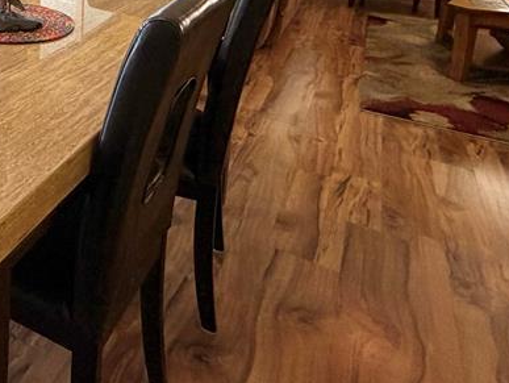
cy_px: -36
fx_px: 545
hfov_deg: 41.0
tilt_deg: -9.5
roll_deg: +0.2
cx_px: -41
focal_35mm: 37
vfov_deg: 33.8
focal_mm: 2.22
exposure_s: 1/121
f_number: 2.2
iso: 160
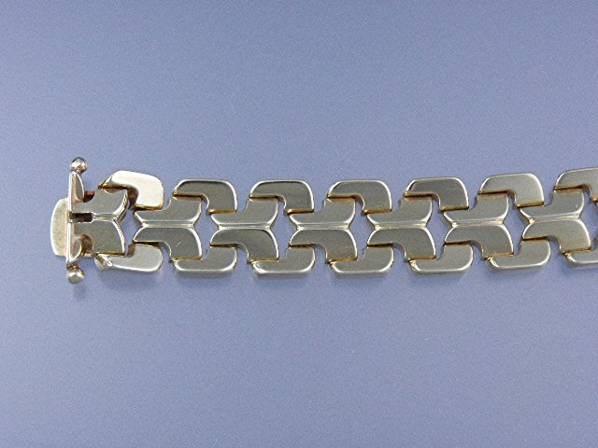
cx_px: 299
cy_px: 224
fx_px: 1762
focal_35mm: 102
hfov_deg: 19.3
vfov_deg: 14.5
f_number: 4.5
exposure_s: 1/25.7
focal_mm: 18.3
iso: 400
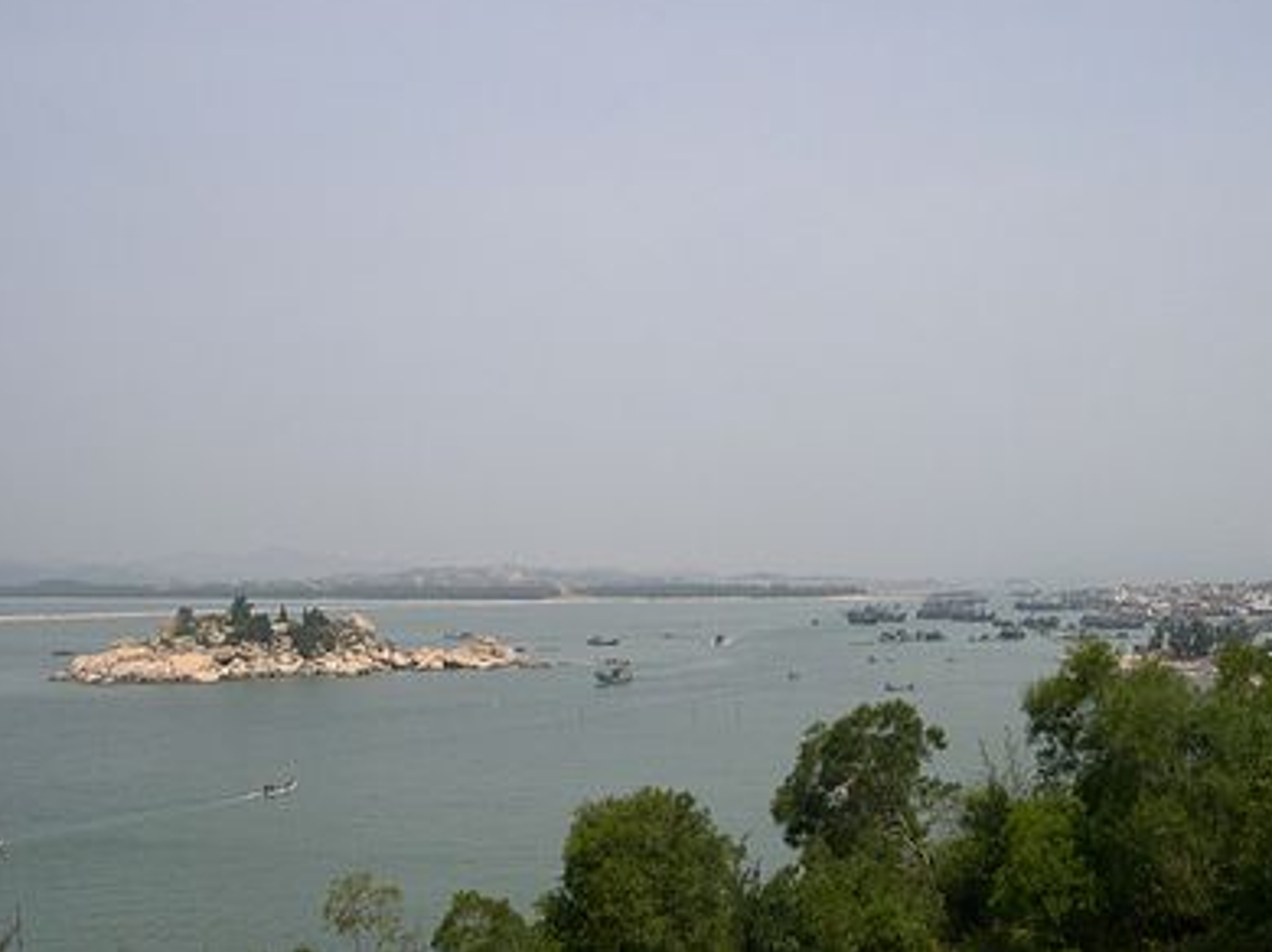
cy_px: 466
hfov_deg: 47.9
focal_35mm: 39
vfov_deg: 36.8
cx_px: 639
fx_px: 1432
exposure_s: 1/474
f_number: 7.6
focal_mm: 8
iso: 100
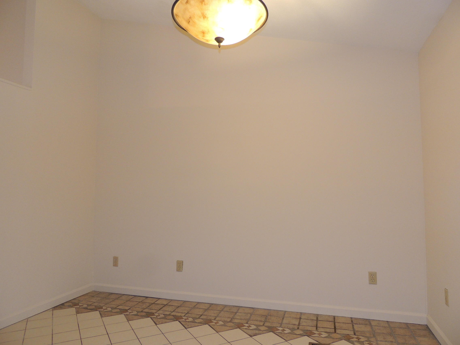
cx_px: 230
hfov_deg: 71.6
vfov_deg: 56.8
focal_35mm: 24
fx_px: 319
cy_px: 172
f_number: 3
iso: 320
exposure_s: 1/40
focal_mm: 4.3
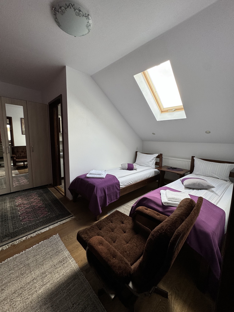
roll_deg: -0.7
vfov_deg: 102.1
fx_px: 126
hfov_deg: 85.7
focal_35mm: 14
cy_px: 156
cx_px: 117
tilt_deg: -7.7
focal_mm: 2.22
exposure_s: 1/99
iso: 125
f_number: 2.2
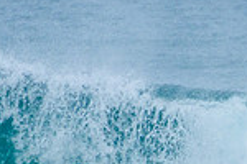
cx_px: 399
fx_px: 14613
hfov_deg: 1.0
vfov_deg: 0.6
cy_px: 205
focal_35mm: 2130
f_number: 8
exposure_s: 1/2000
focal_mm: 400
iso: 500
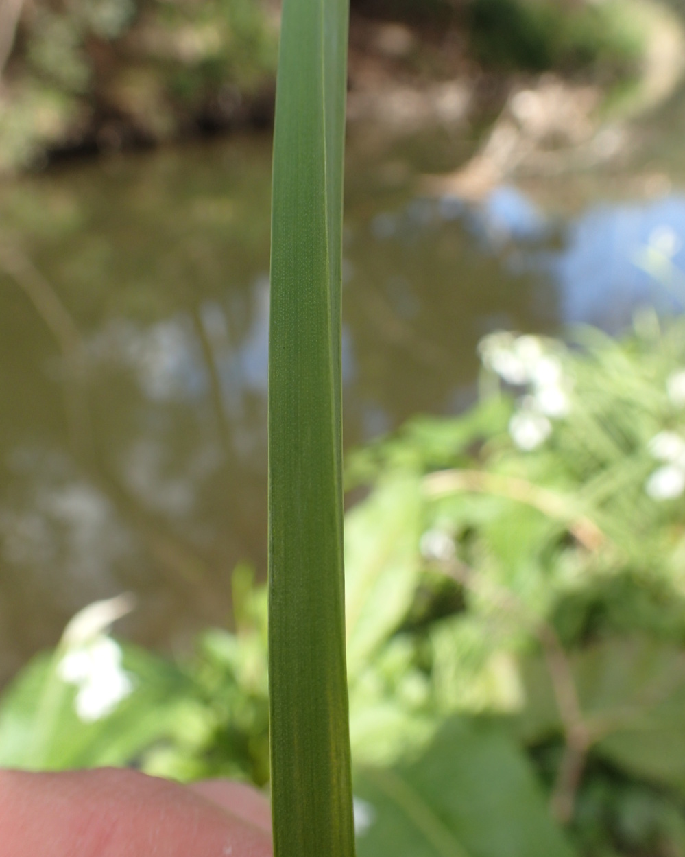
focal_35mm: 32
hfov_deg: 45.8
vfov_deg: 55.6
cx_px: 335
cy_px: 402
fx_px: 811
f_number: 3.2
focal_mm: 5.5
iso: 100
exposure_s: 1/400
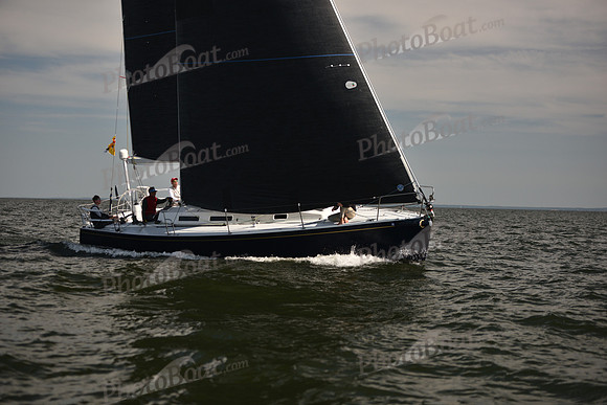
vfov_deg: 19.5
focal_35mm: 70
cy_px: 202
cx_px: 304
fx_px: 1180
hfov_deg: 28.8
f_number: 2.8
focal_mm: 70
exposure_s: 1/3200
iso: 250
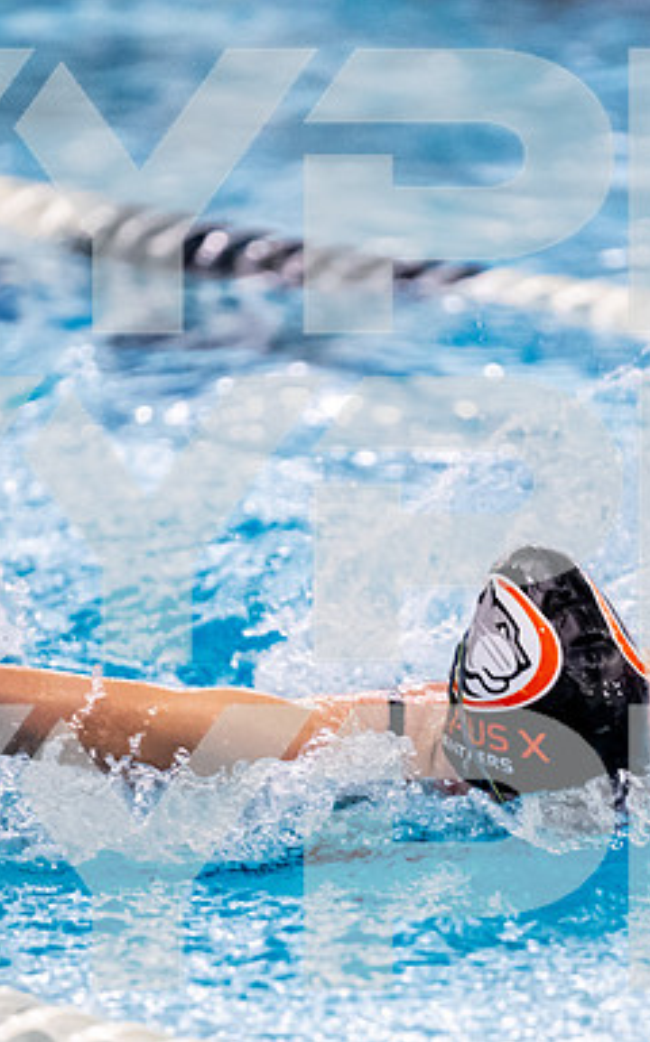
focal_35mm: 384
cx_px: 456
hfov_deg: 3.4
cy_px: 652
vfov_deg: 5.5
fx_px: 10904
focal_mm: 200
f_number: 2.8
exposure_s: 1/1250
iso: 6400
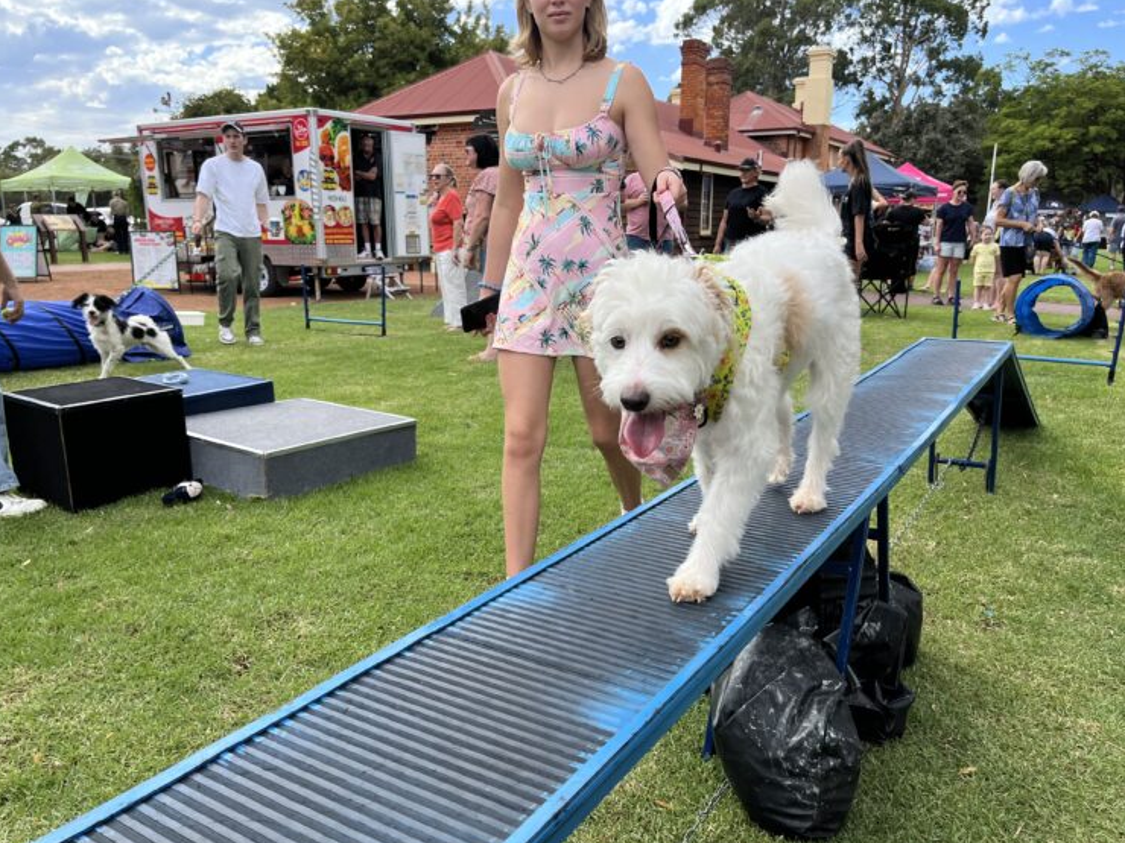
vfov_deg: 51.4
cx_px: 569
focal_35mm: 27
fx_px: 877
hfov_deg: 65.3
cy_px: 422
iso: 50
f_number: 1.6
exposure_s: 1/1212
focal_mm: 5.1
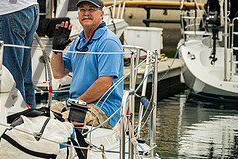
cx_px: -39
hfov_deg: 8.7
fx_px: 1548
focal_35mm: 234
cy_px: -30
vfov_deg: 5.9
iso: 320
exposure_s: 1/320
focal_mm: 96
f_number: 6.3
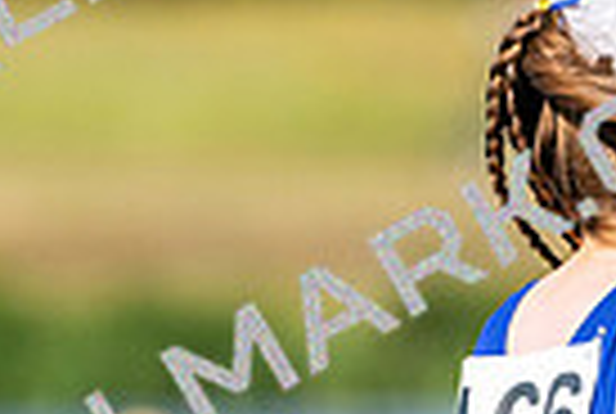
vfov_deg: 0.8
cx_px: 63
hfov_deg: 1.2
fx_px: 28946
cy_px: 821
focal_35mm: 1688
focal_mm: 400
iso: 320
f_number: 5.6
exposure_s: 1/2500
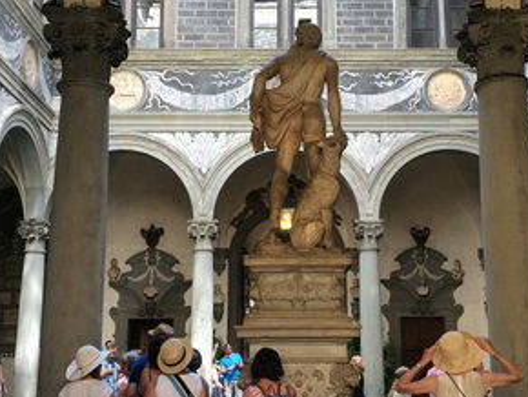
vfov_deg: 28.1
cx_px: 297
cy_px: 178
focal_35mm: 52
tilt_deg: +11.0
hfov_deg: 36.7
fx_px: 794
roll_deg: +1.5
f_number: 2.2
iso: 64
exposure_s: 1/100
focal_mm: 4.15
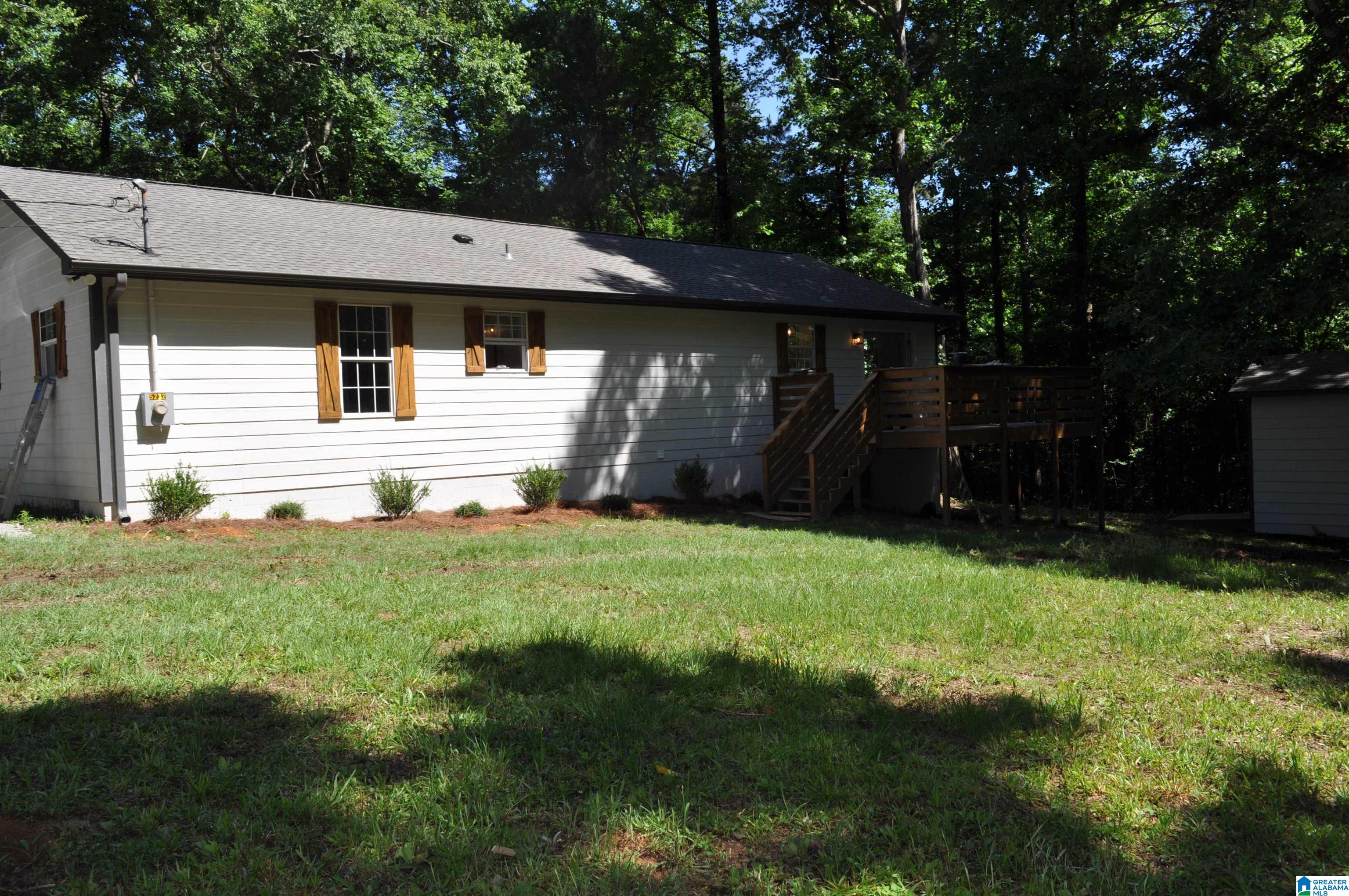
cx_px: 674
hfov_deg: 62.0
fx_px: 1123
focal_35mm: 30
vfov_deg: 43.5
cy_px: 448
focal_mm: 20
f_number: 11
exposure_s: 1/200
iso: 200
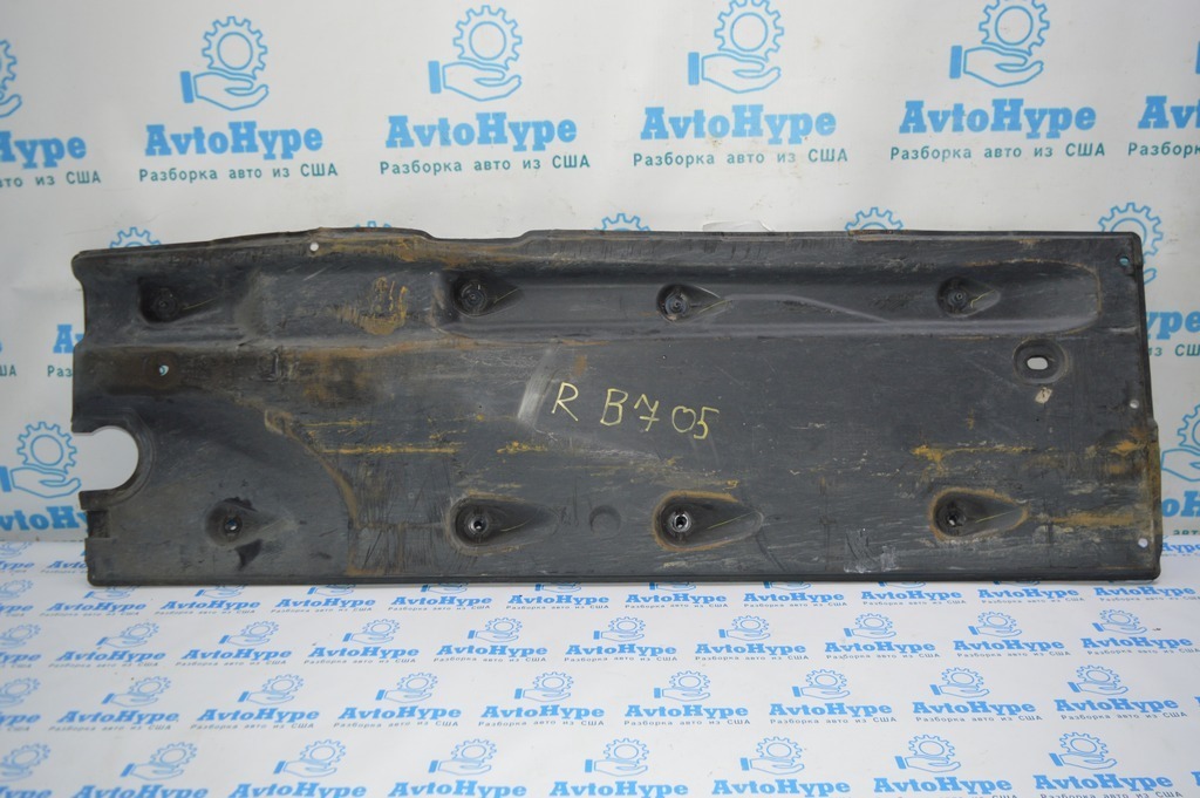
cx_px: 600
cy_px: 399
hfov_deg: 62.0
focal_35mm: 30
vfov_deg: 43.5
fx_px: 999
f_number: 4
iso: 400
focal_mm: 20
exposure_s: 1/100
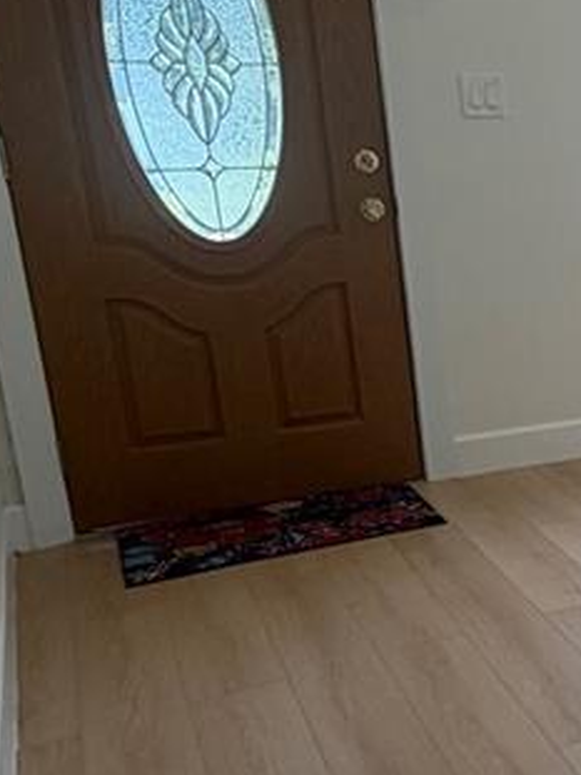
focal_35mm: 54
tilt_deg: -14.2
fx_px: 1209
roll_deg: -0.5
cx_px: 928
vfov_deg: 35.5
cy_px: 441
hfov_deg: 21.5
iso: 64
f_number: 2.2
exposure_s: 1/120
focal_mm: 2.22
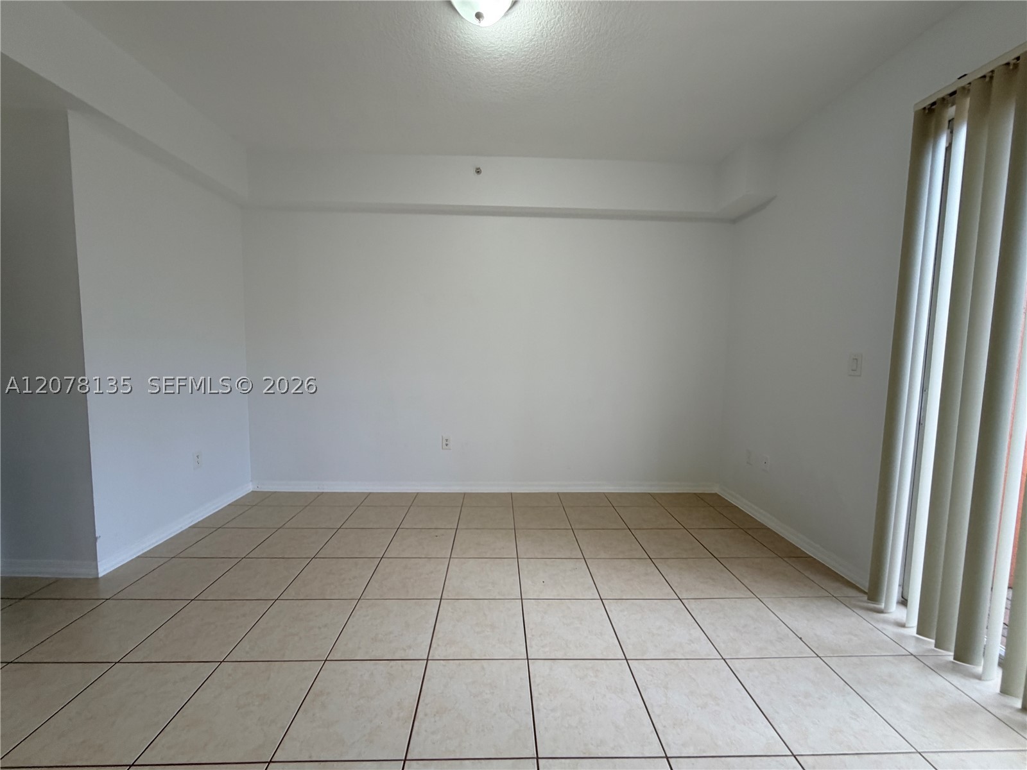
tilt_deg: -7.0
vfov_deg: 85.7
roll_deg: -1.1
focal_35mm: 14
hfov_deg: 102.1
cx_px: 514
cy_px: 385
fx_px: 415
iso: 125
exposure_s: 1/120
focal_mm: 2.22
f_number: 2.2
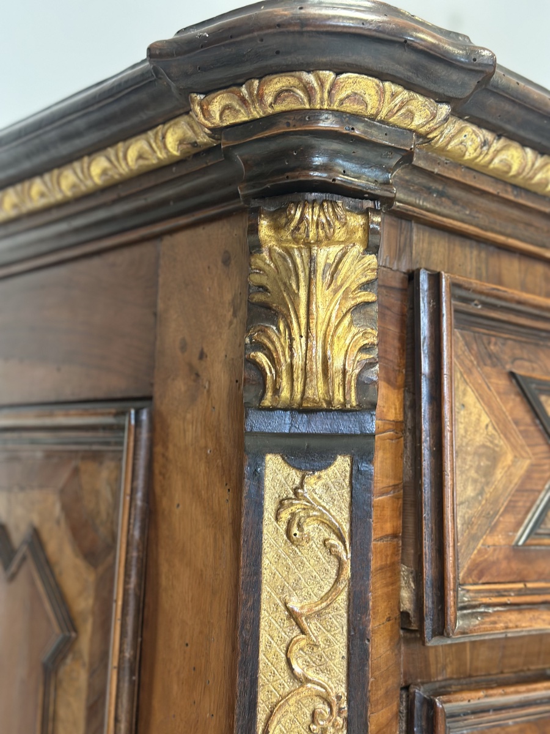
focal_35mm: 48
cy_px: 367
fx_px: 1017
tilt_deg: +7.1
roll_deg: -0.2
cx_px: 275
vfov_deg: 39.7
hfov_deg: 30.3
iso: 320
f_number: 1.78
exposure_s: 1/33
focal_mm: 6.86
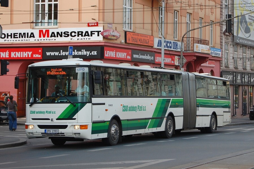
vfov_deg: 16.5
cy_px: 84
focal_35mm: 82
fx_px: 581
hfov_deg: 24.6
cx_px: 127
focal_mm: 55
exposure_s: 1/640
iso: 400
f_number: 5.6
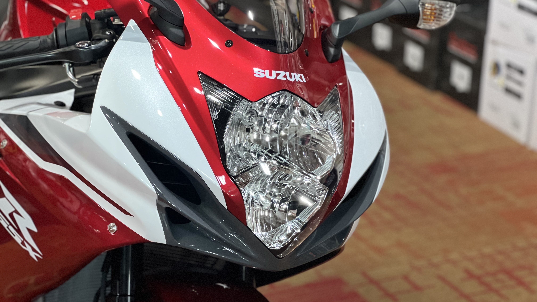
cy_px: 161
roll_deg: -1.9
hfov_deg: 25.3
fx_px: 1196
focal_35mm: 84
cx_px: 268
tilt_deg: -21.5
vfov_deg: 14.4
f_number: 2.8
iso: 400
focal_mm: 9
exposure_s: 1/30
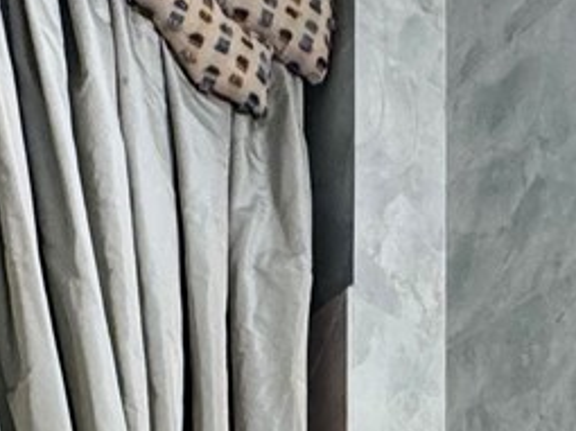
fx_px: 1464
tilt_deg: +0.4
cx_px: 366
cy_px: 1117
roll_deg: +0.1
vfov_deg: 12.2
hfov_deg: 22.2
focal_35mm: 88
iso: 320
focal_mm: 2.22
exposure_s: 1/60
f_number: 2.2
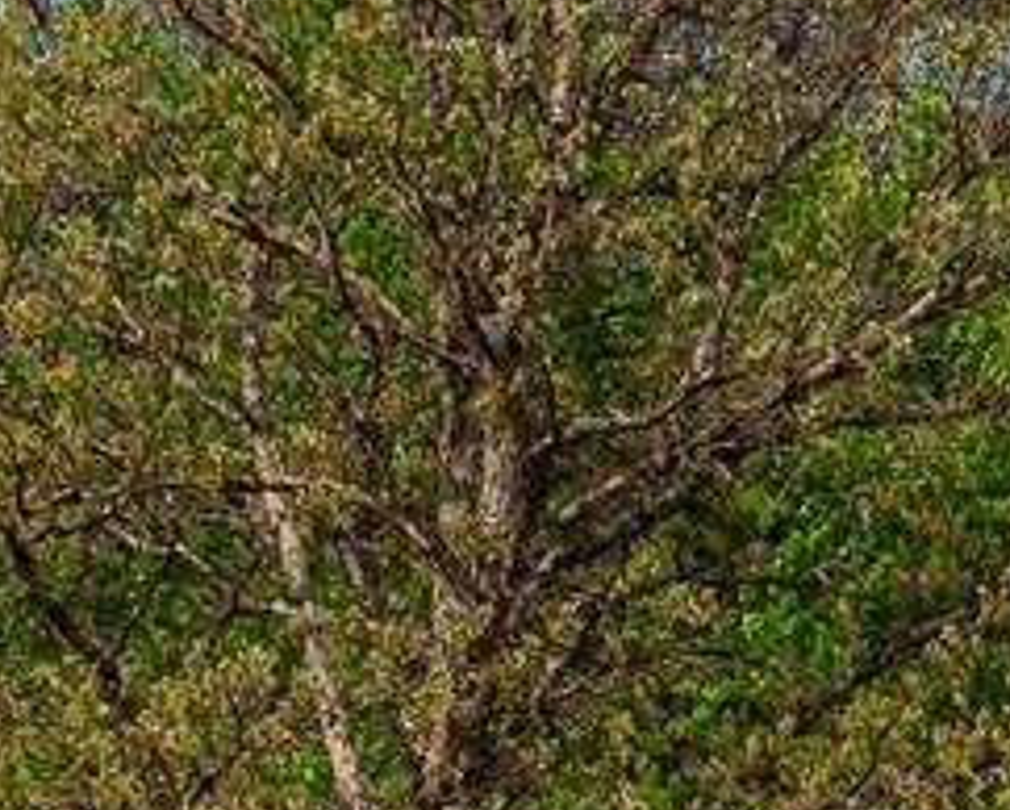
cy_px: 1035
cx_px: 1632
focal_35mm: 581
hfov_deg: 3.3
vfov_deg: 2.7
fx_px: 17381
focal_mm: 45
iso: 200
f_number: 4
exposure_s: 1/1000
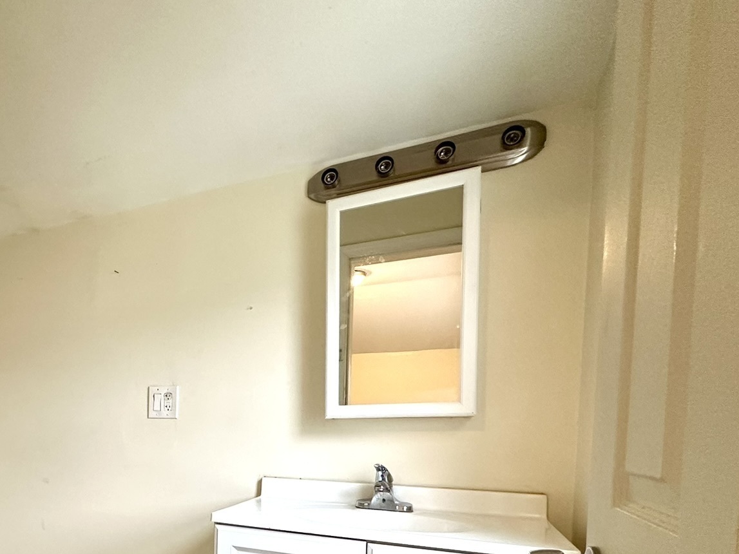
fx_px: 534
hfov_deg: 62.1
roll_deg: -0.3
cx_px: 124
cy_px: 452
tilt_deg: -2.0
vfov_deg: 51.1
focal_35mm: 25
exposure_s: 1/120
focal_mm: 2.22
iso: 250
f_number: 2.2
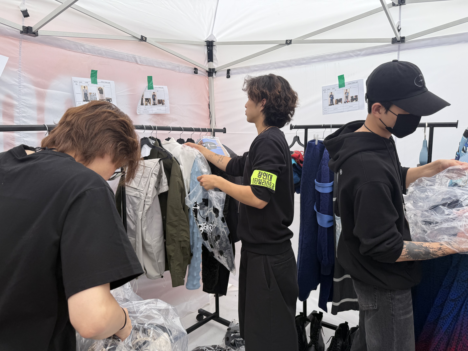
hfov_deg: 71.6
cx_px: 234
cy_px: 176
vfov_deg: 56.8
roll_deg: +0.5
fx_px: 324
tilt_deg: -4.8
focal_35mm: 24
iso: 64
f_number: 1.78
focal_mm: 6.76
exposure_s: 1/263
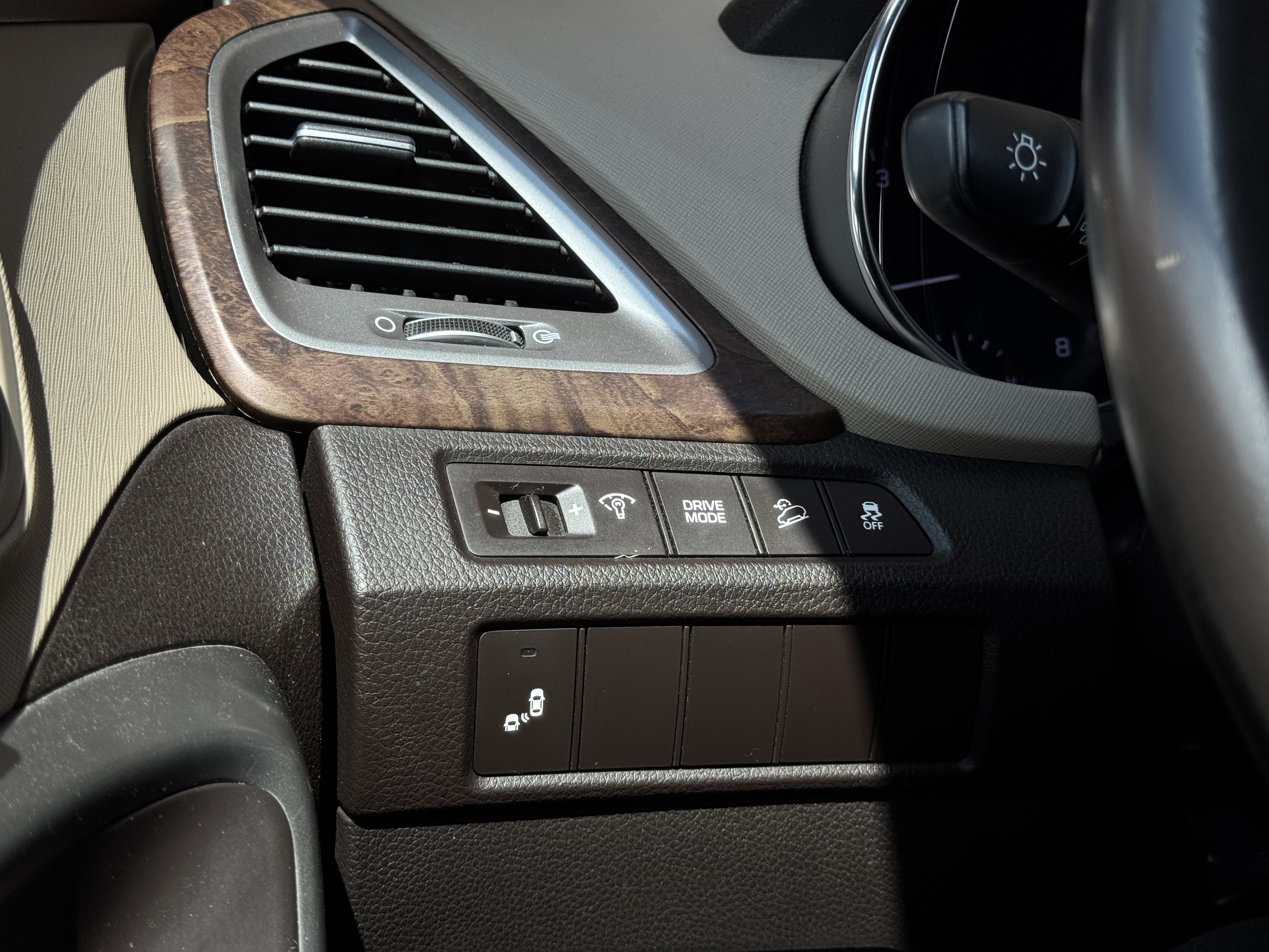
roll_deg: -0.6
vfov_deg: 30.3
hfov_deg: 39.7
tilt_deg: -9.3
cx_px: 634
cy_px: 476
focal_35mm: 48
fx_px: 1760
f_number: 1.78
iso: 64
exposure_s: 1/1238
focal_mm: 6.76
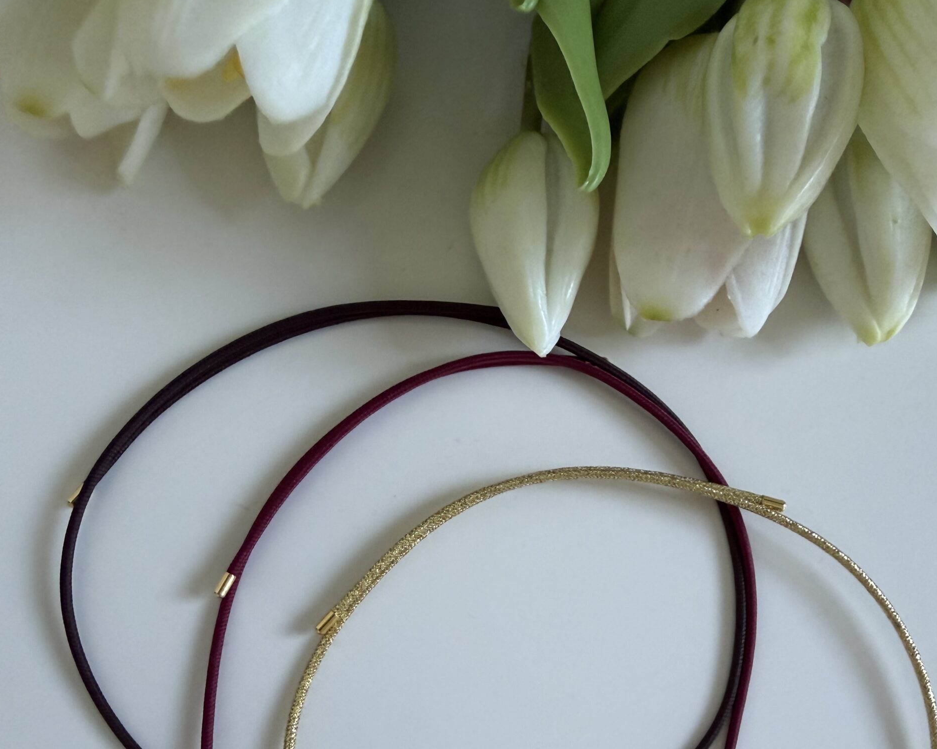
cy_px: 565
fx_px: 887
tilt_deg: -81.7
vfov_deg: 44.2
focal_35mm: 32
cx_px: 477
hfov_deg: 55.7
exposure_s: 1/121
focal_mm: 2.22
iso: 250
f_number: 2.2
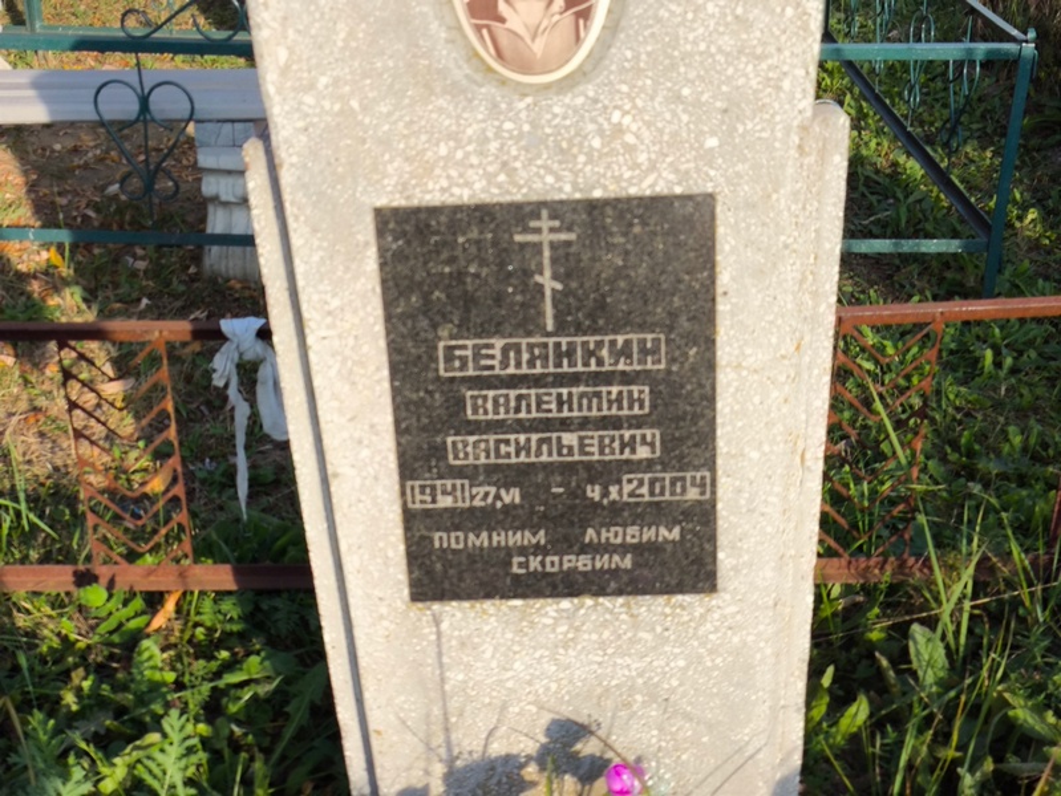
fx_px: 1533
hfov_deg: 38.2
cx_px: 530
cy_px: 398
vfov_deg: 29.1
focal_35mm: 50
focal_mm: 4.71
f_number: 1.7
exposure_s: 1/927
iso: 50
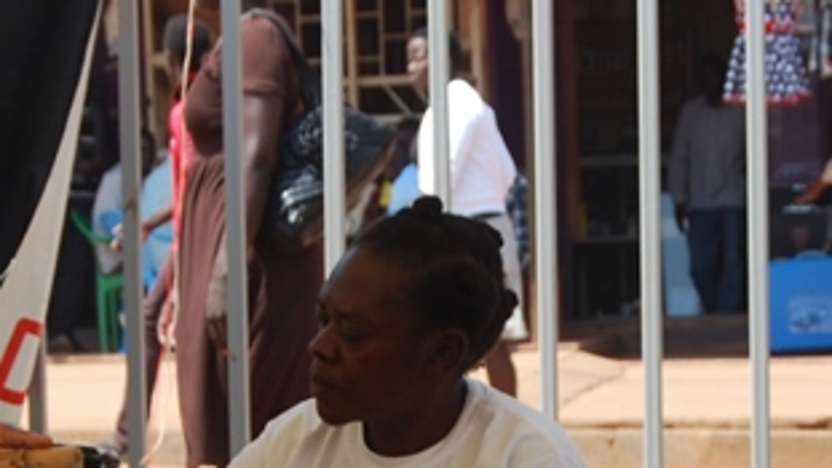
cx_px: 439
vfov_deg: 6.2
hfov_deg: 11.0
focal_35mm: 196
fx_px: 4324
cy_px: 608
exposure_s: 1/160
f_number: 6.3
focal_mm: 38
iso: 100
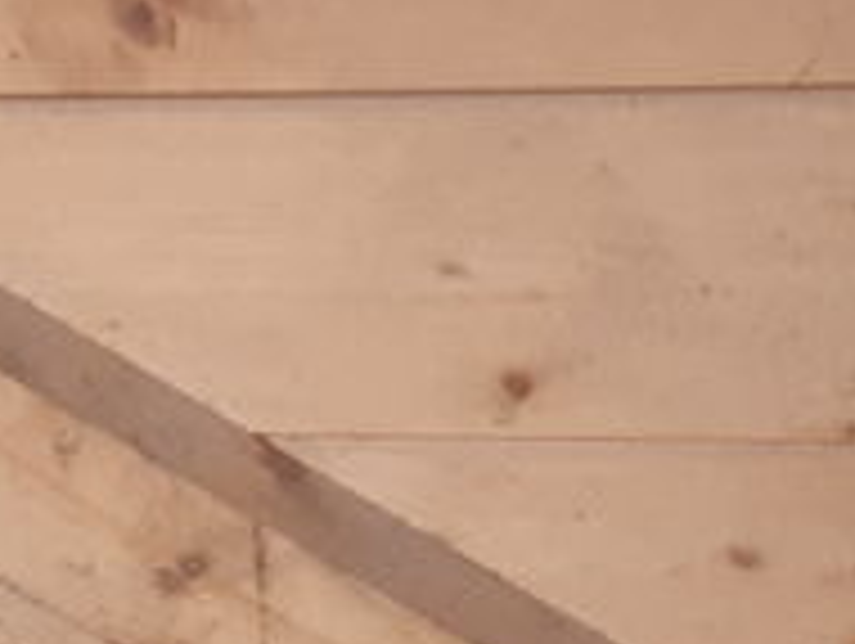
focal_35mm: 142
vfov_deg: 10.5
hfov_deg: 13.8
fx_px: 3512
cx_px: 194
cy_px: 378
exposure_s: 1/33
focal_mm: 3.6
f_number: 1.9
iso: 200
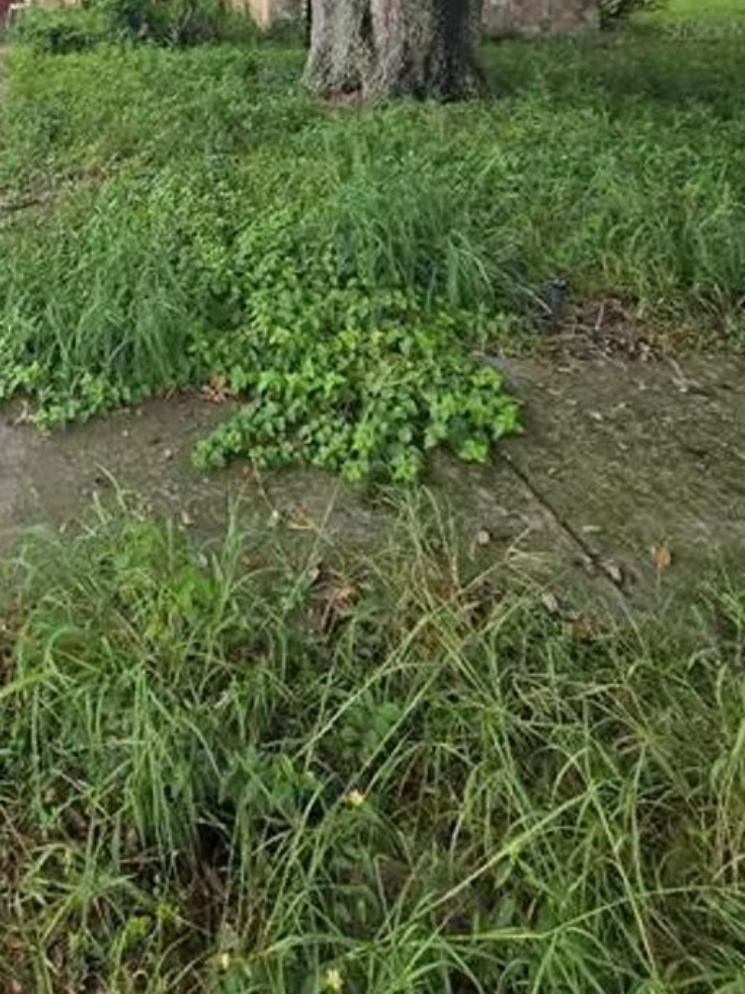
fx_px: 746
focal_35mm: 26
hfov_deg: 46.2
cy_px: 28
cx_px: 33
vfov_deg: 54.5
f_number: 2.2
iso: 50
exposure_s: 1/261
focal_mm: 2.2
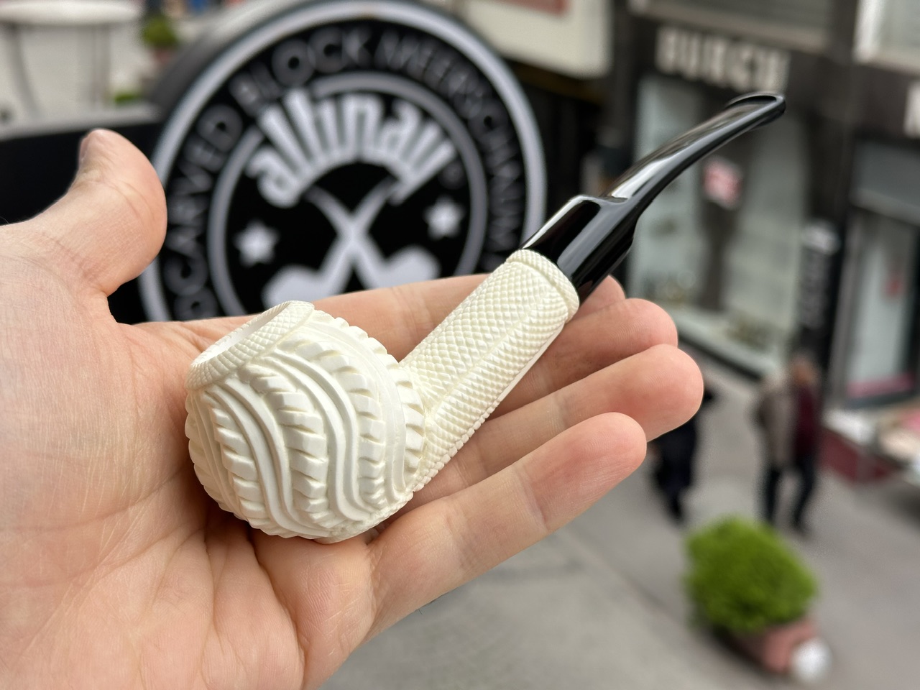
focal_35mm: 48
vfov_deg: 30.3
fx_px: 1276
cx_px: 460
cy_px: 345
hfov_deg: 39.7
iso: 64
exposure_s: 1/1272
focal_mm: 6.86
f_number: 1.78
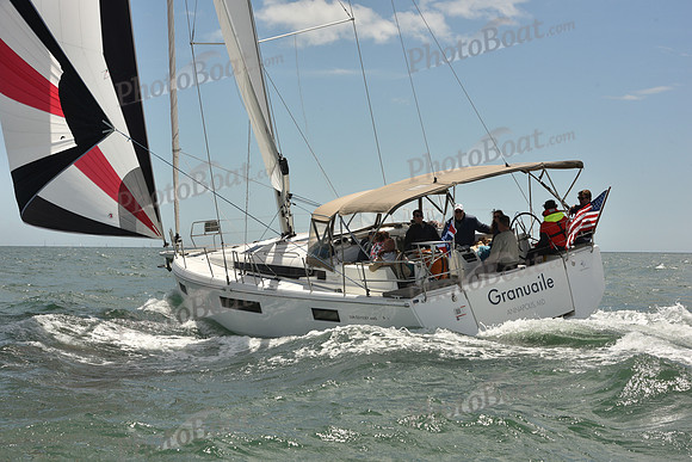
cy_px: 231
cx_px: 346
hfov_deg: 28.8
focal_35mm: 70
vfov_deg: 19.5
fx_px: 1346
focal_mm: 70
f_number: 13
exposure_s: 1/800
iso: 320
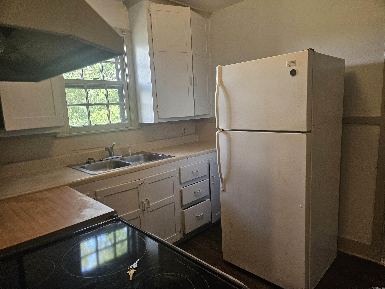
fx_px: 256
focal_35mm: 23
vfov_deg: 58.9
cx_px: 192
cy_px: 144
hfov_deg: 73.9
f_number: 1.8
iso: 320
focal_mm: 5.4
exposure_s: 1/120
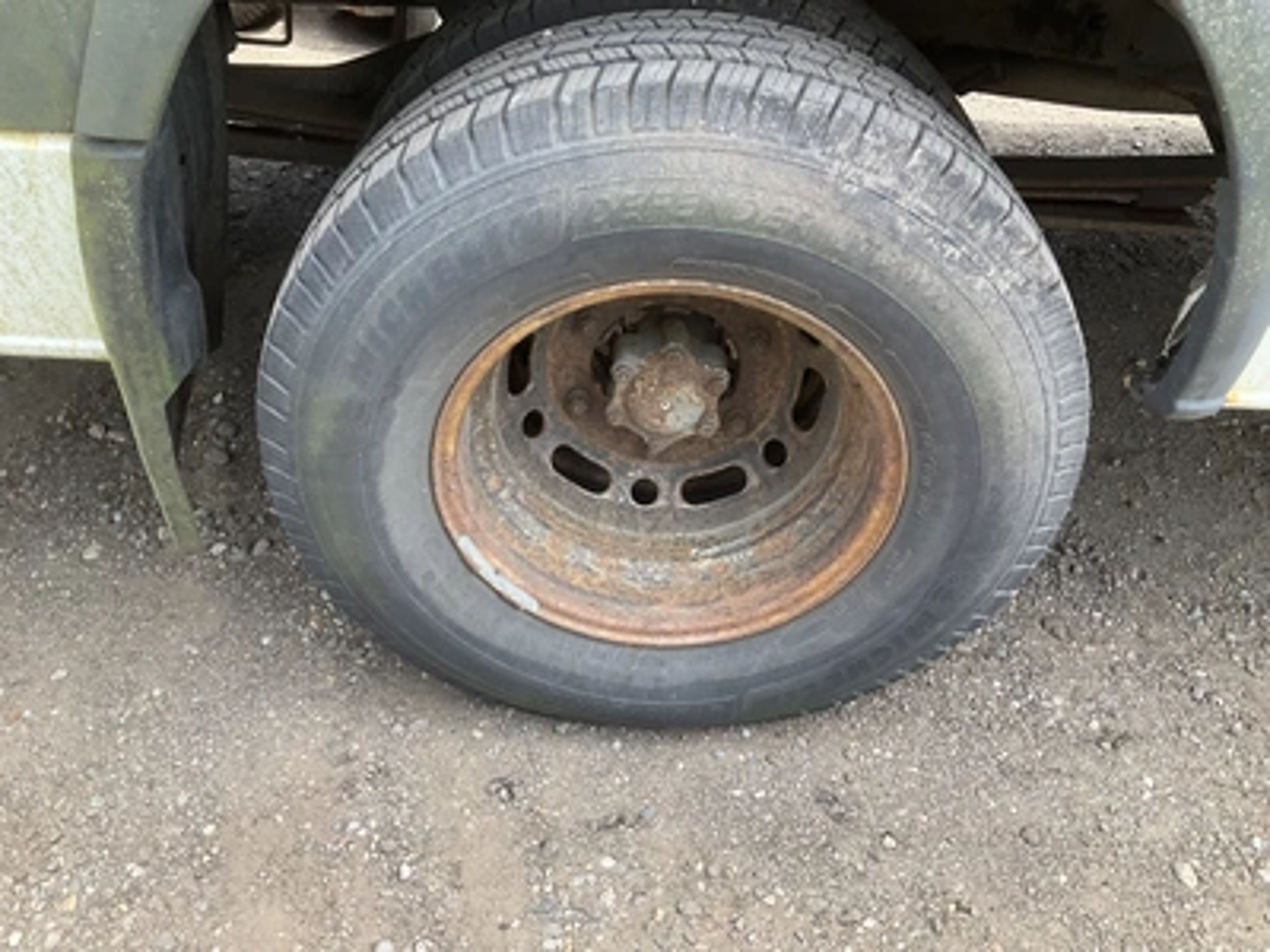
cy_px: 476
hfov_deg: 61.7
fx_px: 1064
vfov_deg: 48.2
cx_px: 635
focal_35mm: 29
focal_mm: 3
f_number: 1.8
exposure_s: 1/172
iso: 32
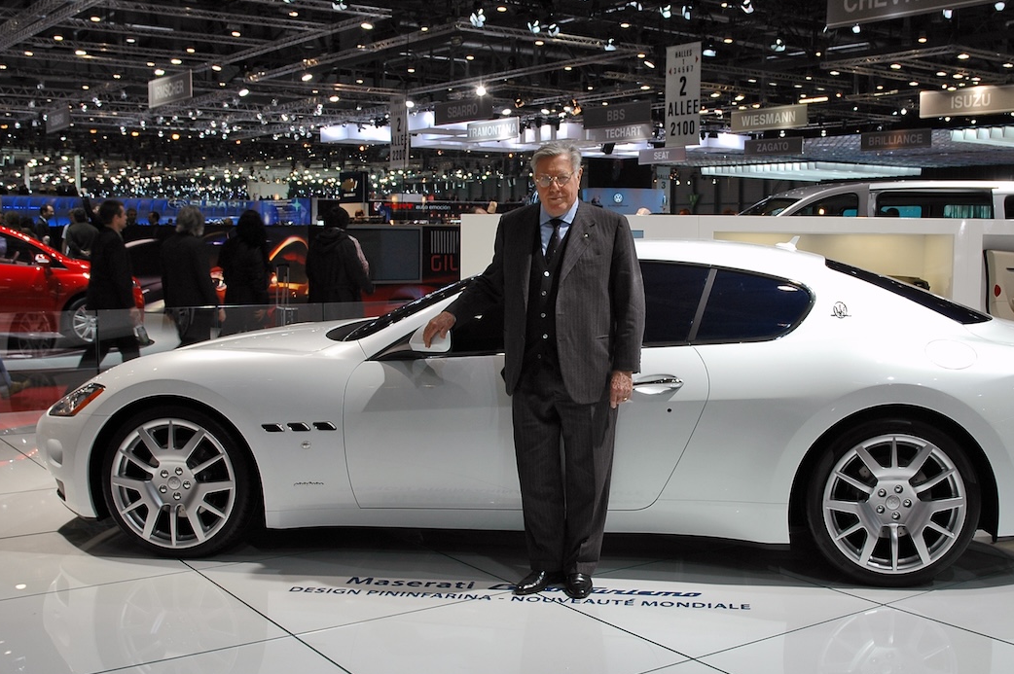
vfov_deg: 35.0
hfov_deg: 50.6
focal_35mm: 38
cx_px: 579
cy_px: 295
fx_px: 1069
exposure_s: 1/40
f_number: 7.1
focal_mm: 22
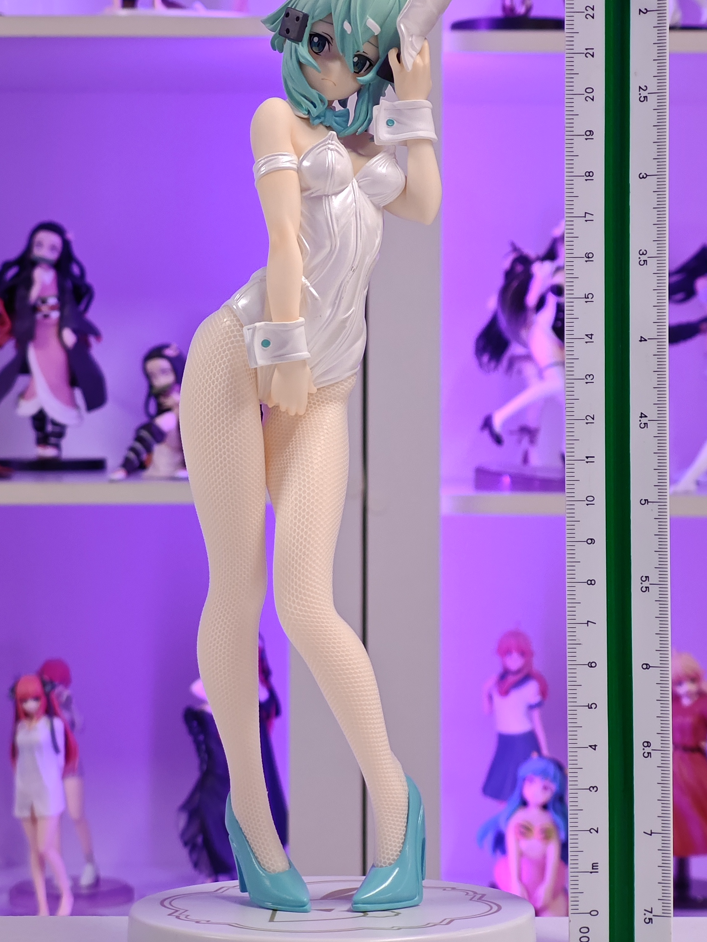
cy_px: 397
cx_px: 387
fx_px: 2886
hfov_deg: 14.0
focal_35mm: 106
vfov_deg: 18.5
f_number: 2.4
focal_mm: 7.48
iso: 800
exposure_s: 1/25
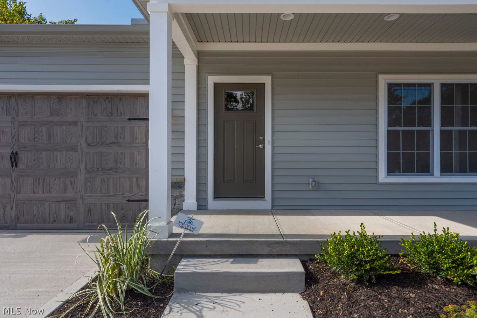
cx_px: 238
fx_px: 278
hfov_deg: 81.2
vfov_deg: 59.5
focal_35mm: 21
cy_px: 159
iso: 200
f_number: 9
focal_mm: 21
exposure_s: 1/400
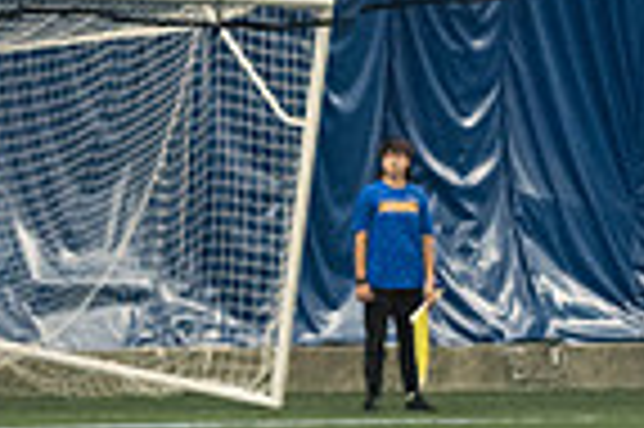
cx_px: 518
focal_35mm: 427
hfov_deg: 4.8
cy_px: 45
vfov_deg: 3.2
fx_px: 7630
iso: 5000
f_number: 2.8
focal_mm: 70
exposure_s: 1/500
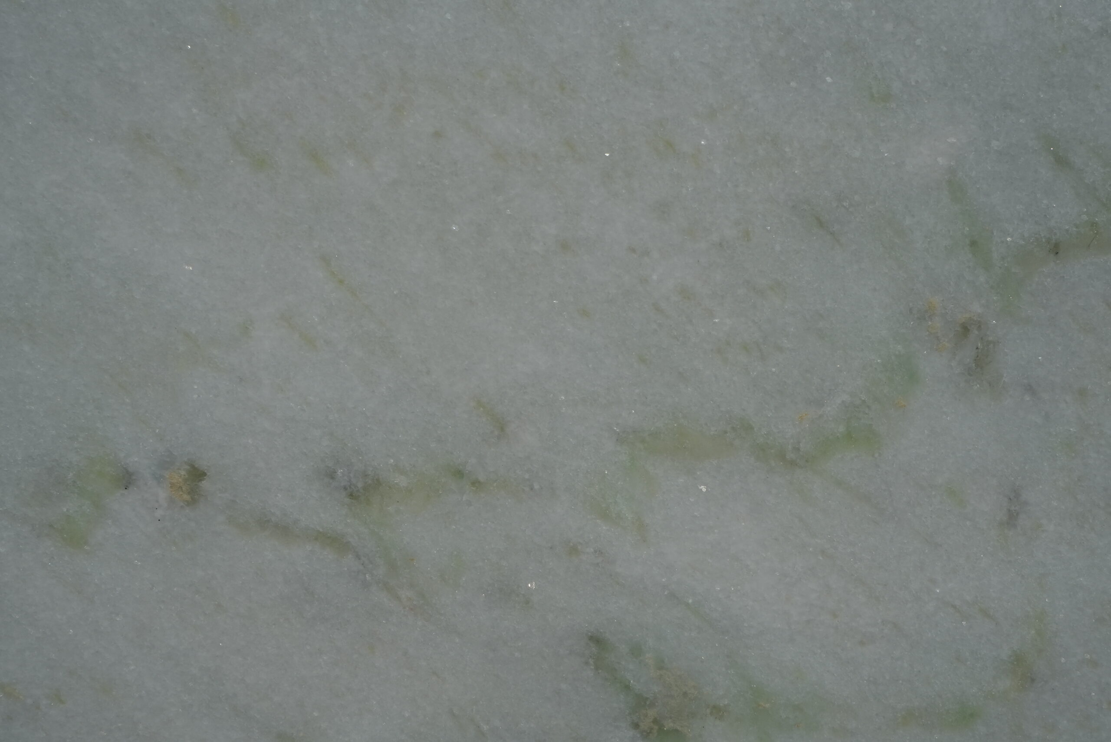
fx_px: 1081
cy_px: 371
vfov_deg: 37.9
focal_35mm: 35
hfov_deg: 54.4
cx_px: 556
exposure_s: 1/800
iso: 400
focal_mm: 35
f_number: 22
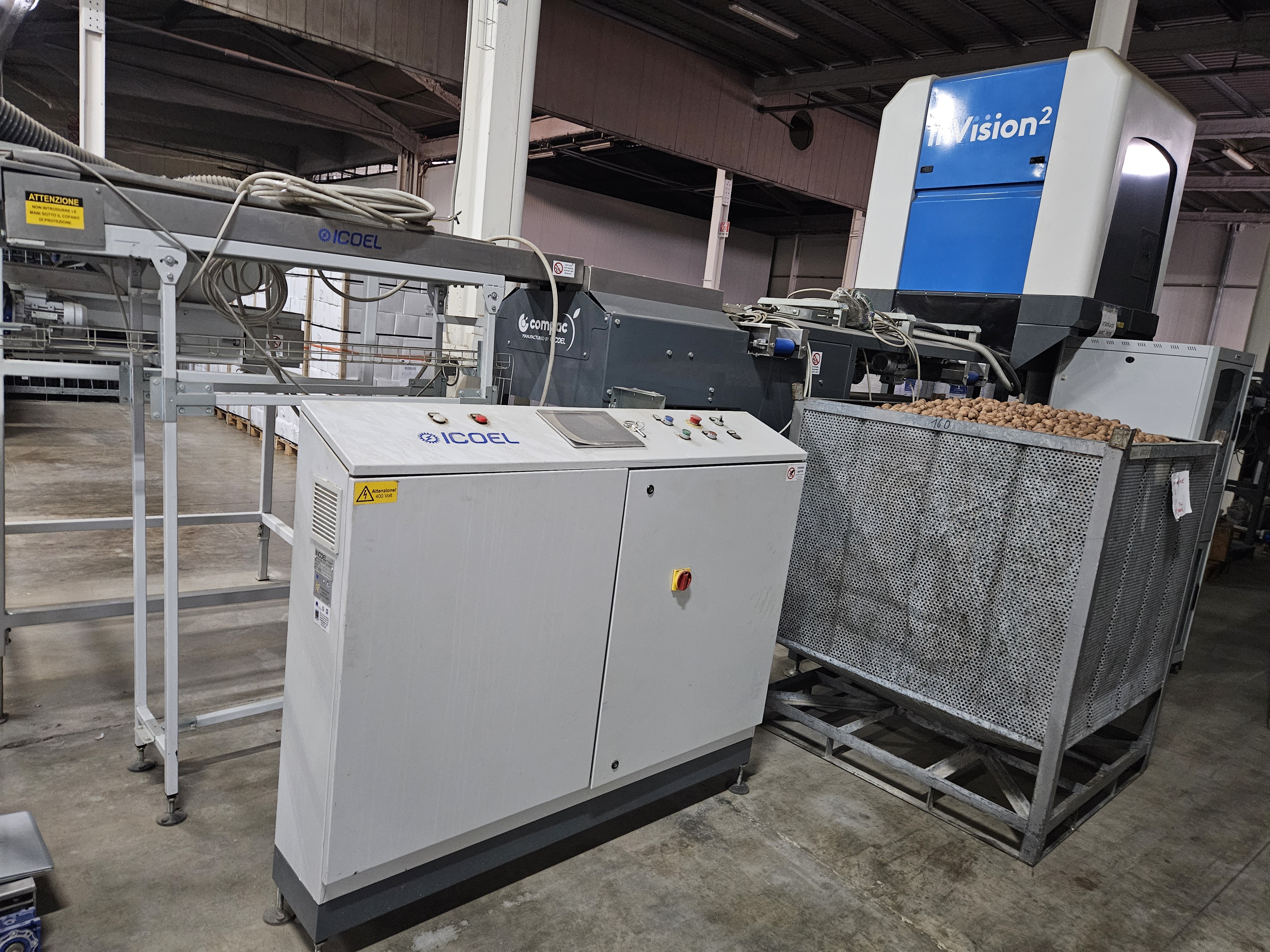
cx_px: 635
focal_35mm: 23
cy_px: 476
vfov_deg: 58.9
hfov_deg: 73.9
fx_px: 844
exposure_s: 1/25
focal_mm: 5.4
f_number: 1.8
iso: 640
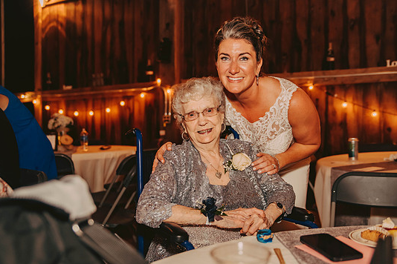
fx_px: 419
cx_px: 211
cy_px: 126
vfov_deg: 35.0
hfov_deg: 50.7
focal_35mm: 38
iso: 1250
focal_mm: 35
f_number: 2.8
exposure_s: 1/125
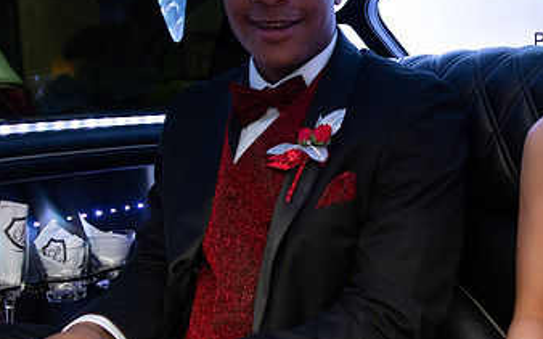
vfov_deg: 20.6
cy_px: 173
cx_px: 463
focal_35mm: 63
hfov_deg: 31.3
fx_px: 932
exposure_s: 1/320
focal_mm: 24
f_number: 2.8
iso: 2000
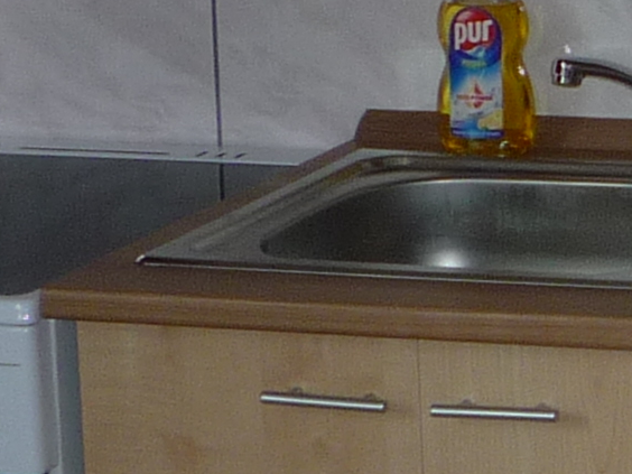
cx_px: 1341
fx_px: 3542
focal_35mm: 194
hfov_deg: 9.4
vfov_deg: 7.6
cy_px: -76
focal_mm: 5.2
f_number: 3.3
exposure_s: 1/30
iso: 100
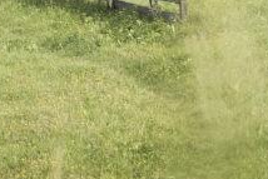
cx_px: -75
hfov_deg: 5.0
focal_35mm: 407
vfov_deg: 3.3
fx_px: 3032
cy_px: -216
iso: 800
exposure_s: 1/2500
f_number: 5.6
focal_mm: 85
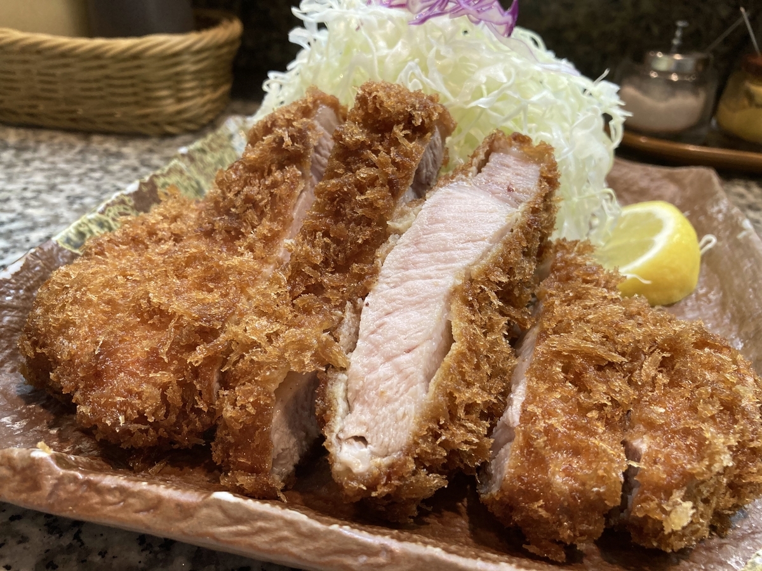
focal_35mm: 28
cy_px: 286
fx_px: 616
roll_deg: -2.0
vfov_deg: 49.7
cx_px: 381
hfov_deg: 63.4
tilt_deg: -28.8
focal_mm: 3.99
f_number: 1.8
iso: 125
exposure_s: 1/50
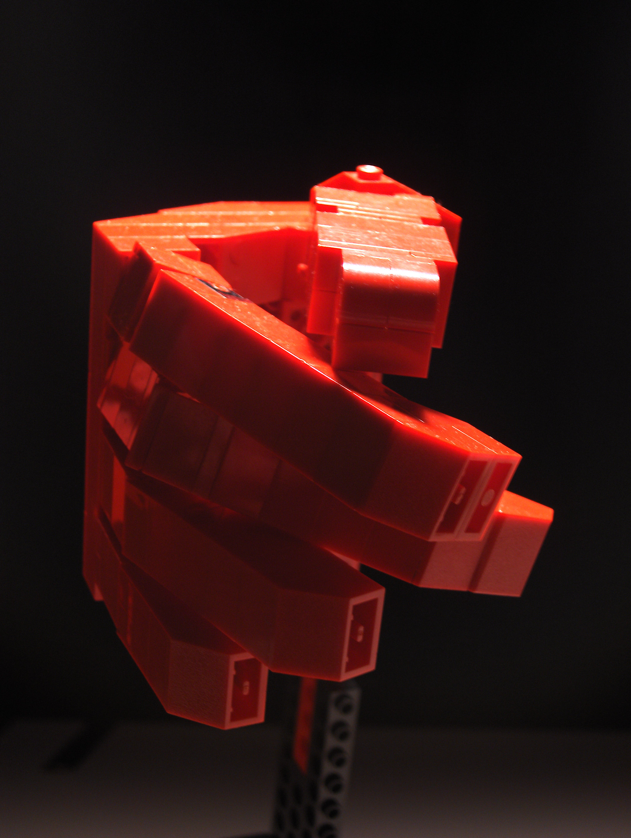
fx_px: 1334
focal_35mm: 55
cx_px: 316
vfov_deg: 34.9
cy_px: 419
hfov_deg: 26.6
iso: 100
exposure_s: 1/3.8
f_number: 3.2
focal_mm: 11.4
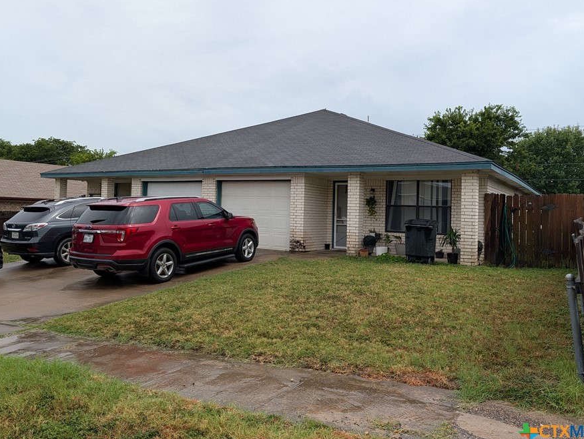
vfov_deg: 49.8
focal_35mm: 28
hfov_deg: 63.3
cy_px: 199
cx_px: 275
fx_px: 473
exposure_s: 1/680
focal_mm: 6.9
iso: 22
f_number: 1.68
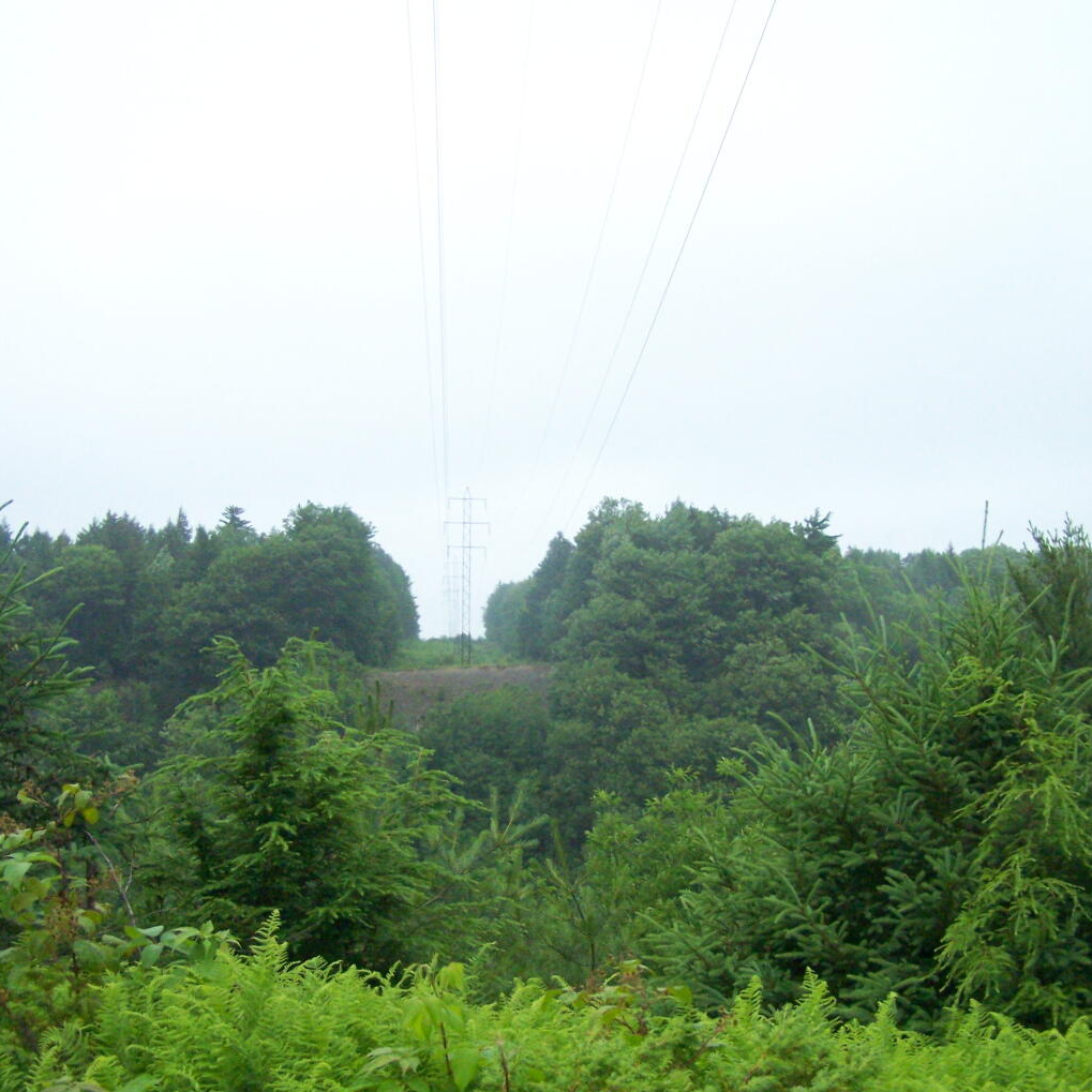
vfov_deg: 37.5
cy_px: 621
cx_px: 547
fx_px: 1606
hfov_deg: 37.6
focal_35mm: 45
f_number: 2.8
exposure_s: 1/1000
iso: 400
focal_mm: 6.3
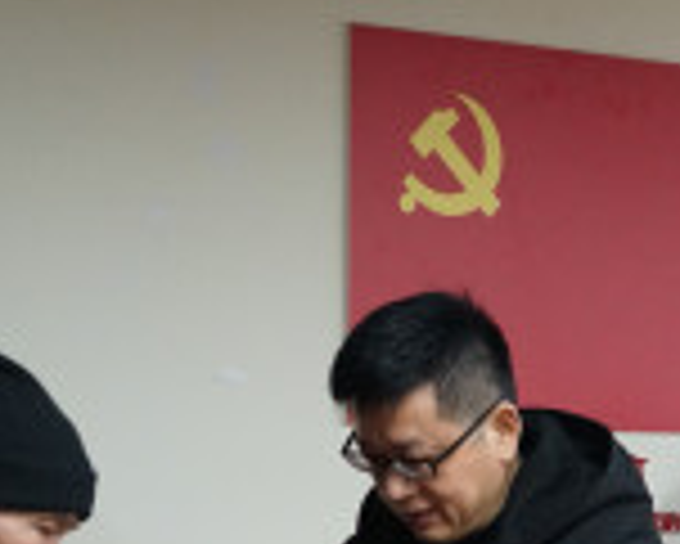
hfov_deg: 15.2
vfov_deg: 12.1
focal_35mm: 125
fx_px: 2517
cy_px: 647
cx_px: 608
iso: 5000
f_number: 4
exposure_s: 1/160
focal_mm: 35
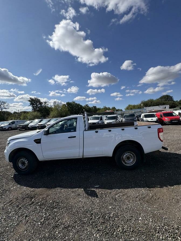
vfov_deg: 102.1
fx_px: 98
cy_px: 120
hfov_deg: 85.7
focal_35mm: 14
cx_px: 90
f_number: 2.2
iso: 50
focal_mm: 2.22
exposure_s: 1/2674
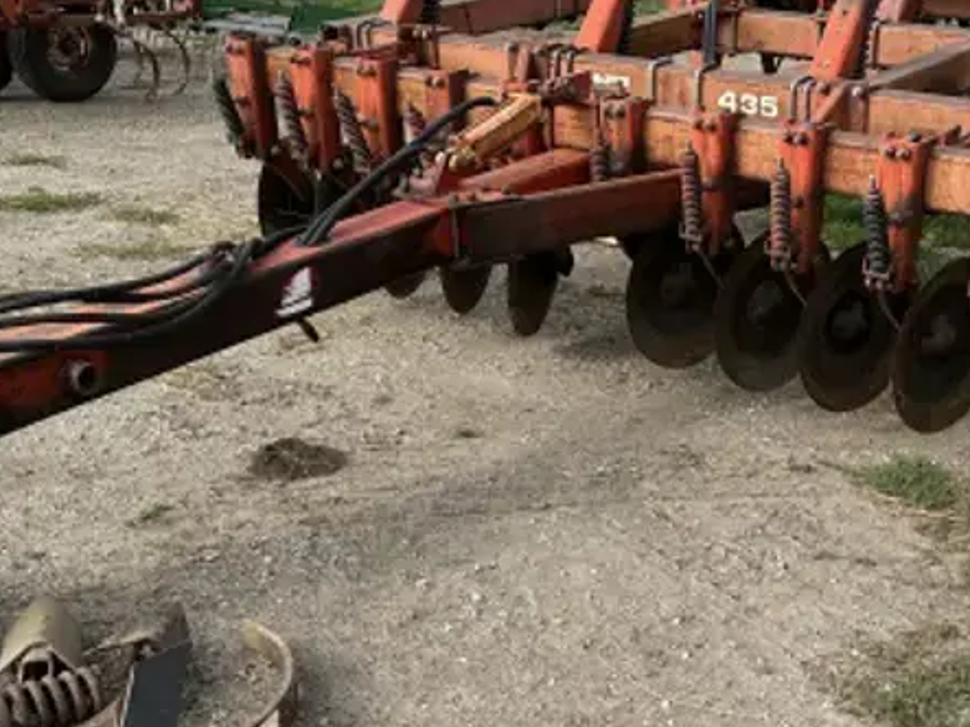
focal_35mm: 52
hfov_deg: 36.6
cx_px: 607
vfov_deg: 28.0
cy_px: 359
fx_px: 1457
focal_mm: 6.86
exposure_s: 1/2252
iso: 80
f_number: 1.78
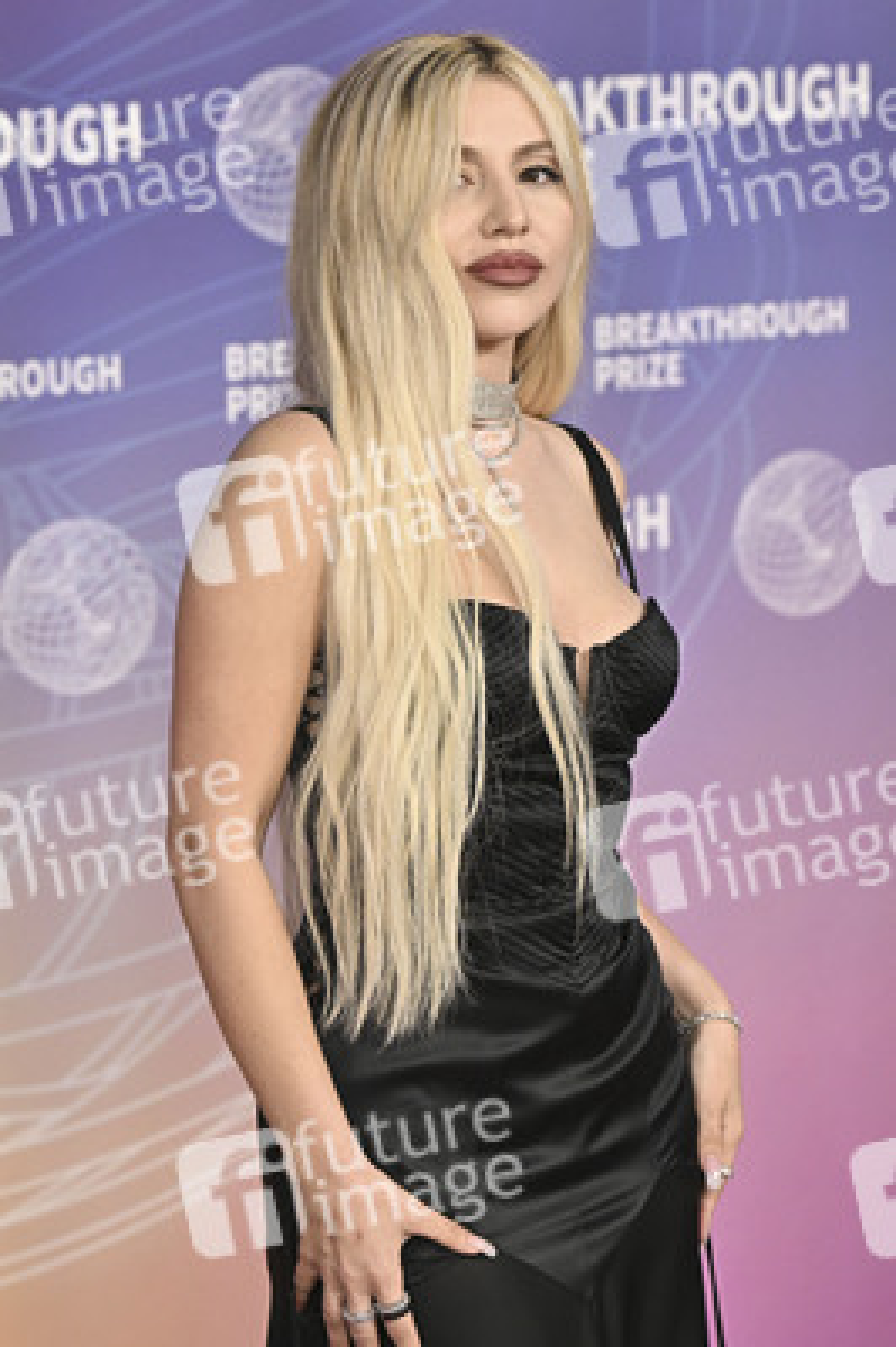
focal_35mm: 90
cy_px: 674
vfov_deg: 22.6
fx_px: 3366
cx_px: 448
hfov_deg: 15.2
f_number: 4
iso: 2000
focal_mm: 90
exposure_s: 1/320
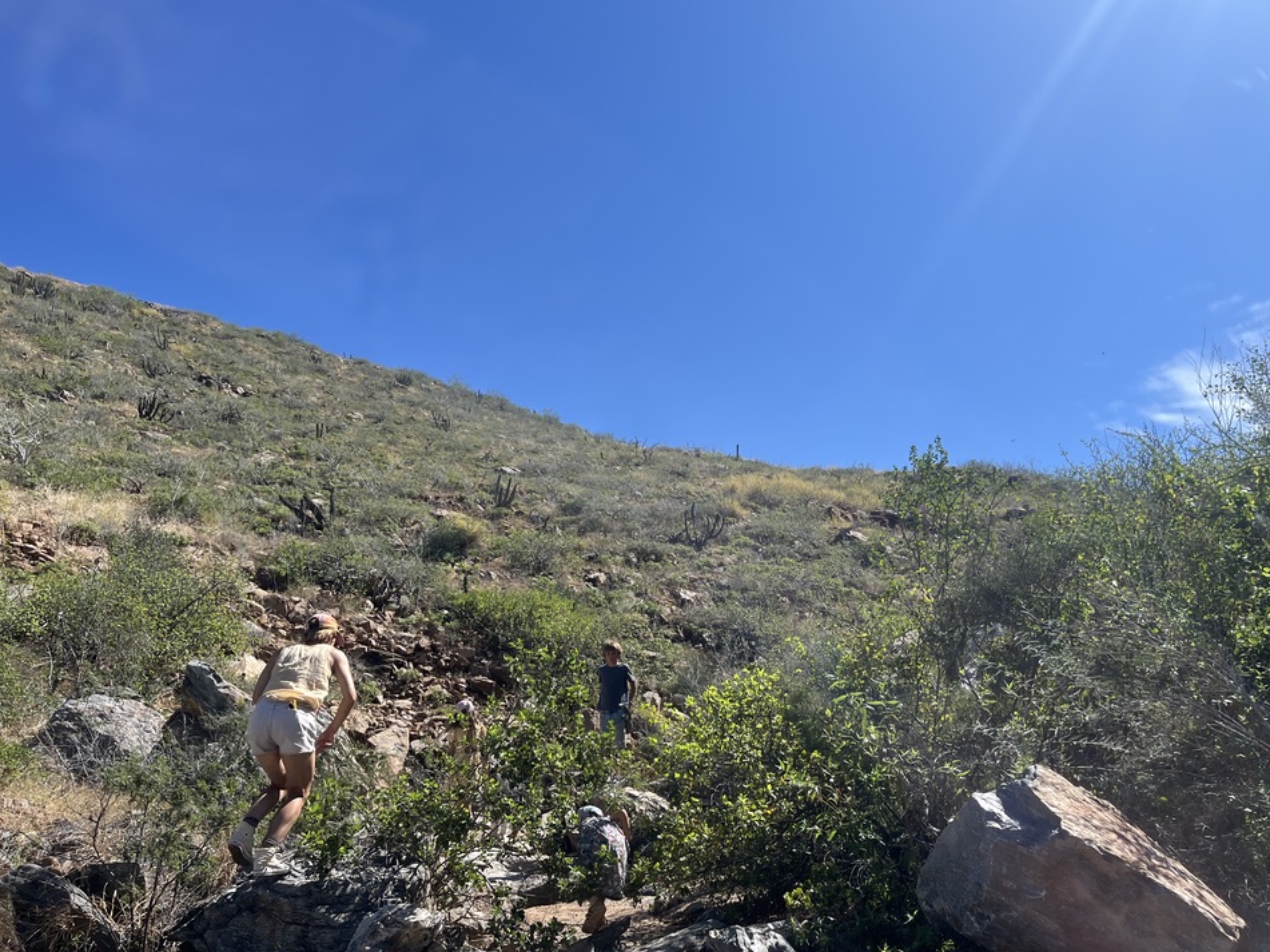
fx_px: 1027
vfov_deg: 49.7
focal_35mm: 28
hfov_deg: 63.4
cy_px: 469
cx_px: 674
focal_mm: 5.1
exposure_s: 1/4016
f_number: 1.6
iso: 50
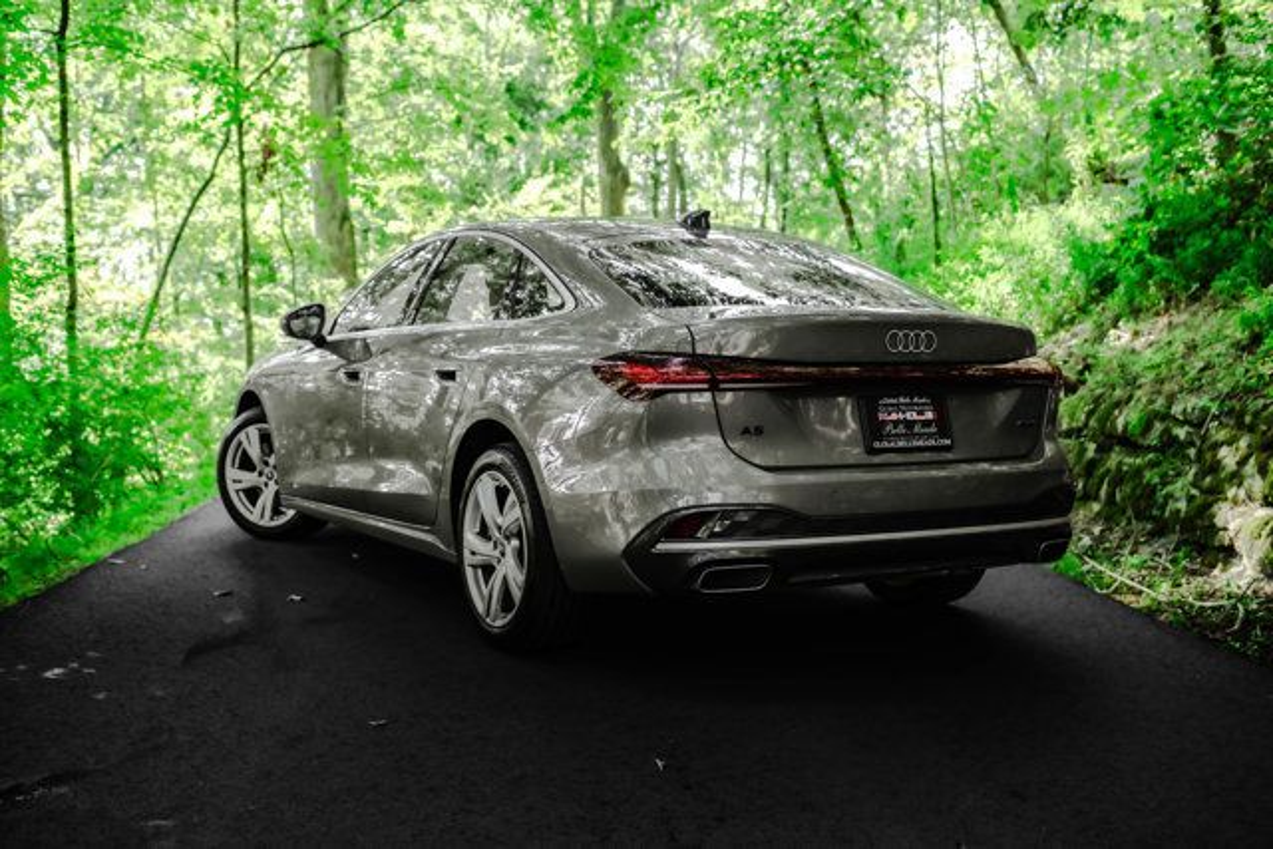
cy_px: 424
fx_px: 1485
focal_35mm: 42
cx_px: 636
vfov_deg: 31.9
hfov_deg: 46.4
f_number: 4.5
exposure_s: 1/320
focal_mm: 42
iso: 640
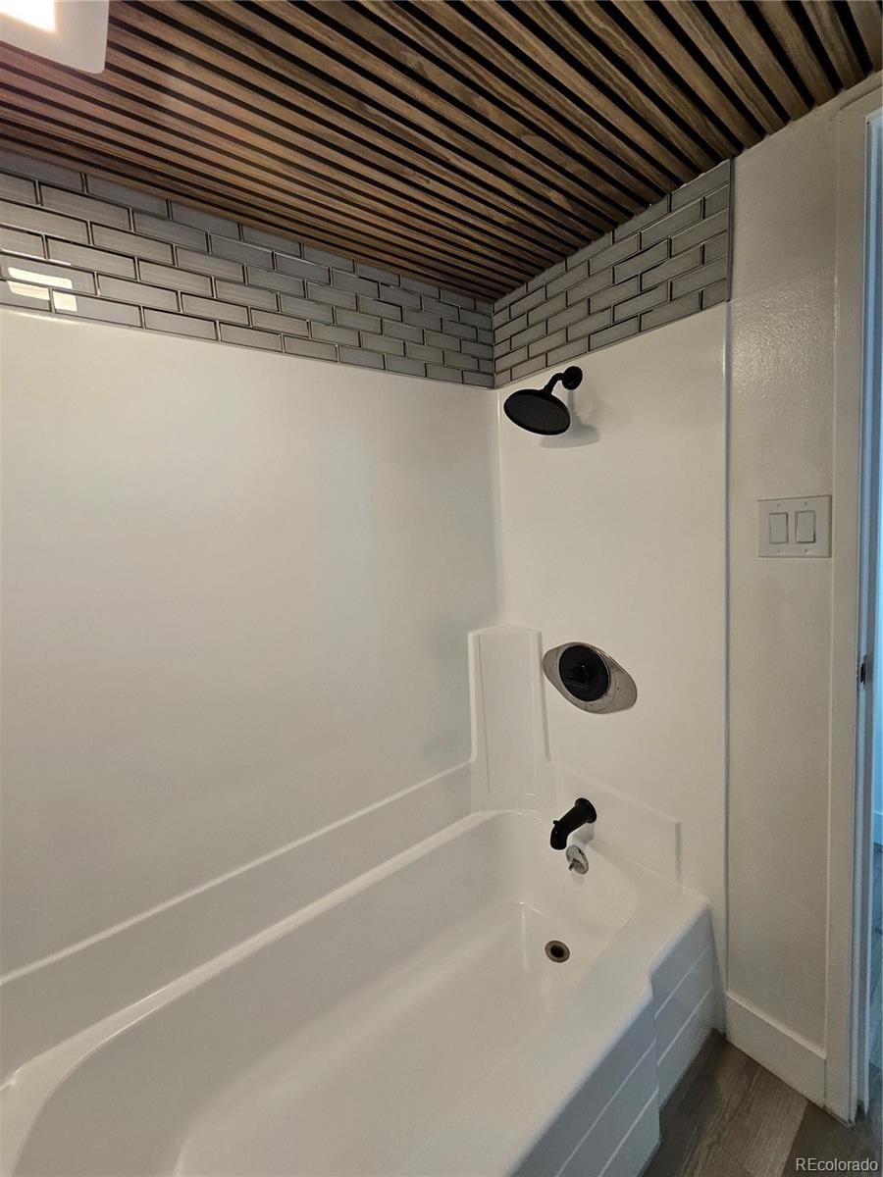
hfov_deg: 89.9
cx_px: 442
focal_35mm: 13
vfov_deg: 106.2
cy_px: 588
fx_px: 442
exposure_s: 1/60
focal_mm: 1.74
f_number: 2.2
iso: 80
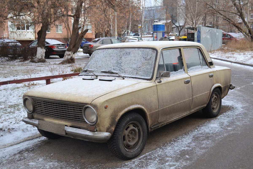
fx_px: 295
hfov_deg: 46.4
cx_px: 126
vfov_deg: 31.9
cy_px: 84
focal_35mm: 42
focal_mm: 28
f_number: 4.5
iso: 1000
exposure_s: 1/500
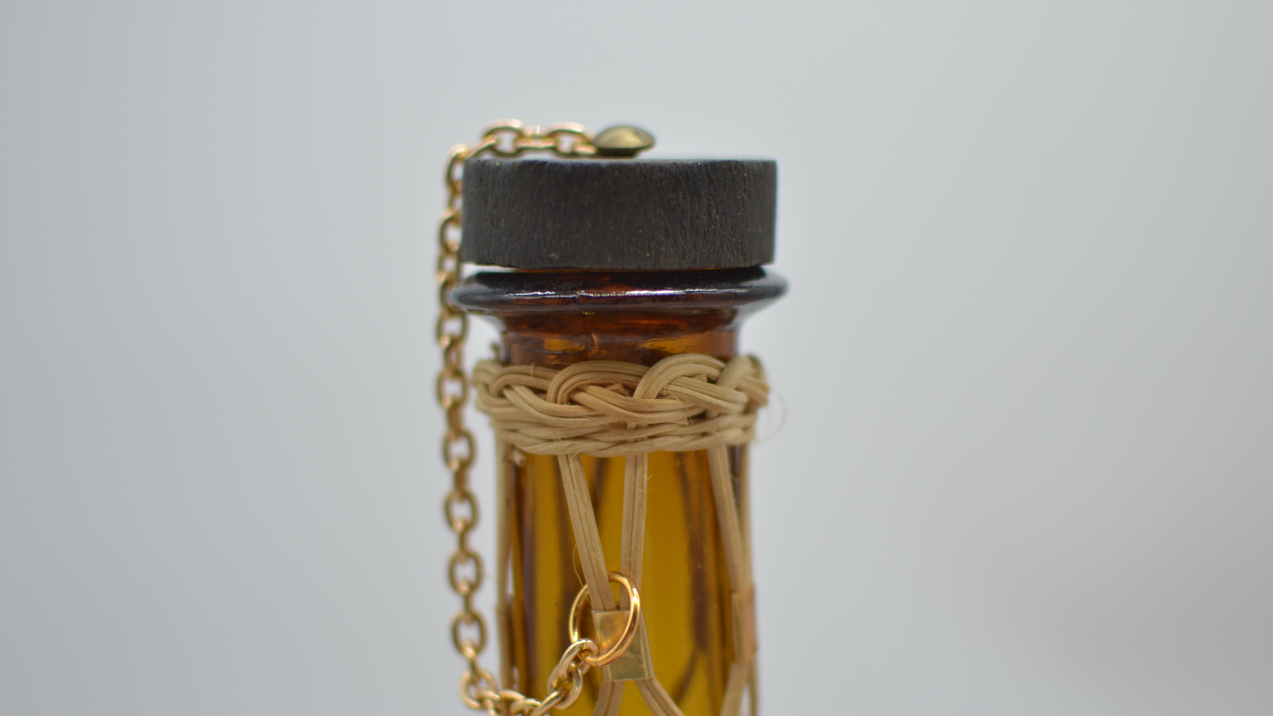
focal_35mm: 56
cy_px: 416
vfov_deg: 21.6
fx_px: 1874
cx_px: 636
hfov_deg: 37.5
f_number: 1.8
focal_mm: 35
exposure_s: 1/500
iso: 100
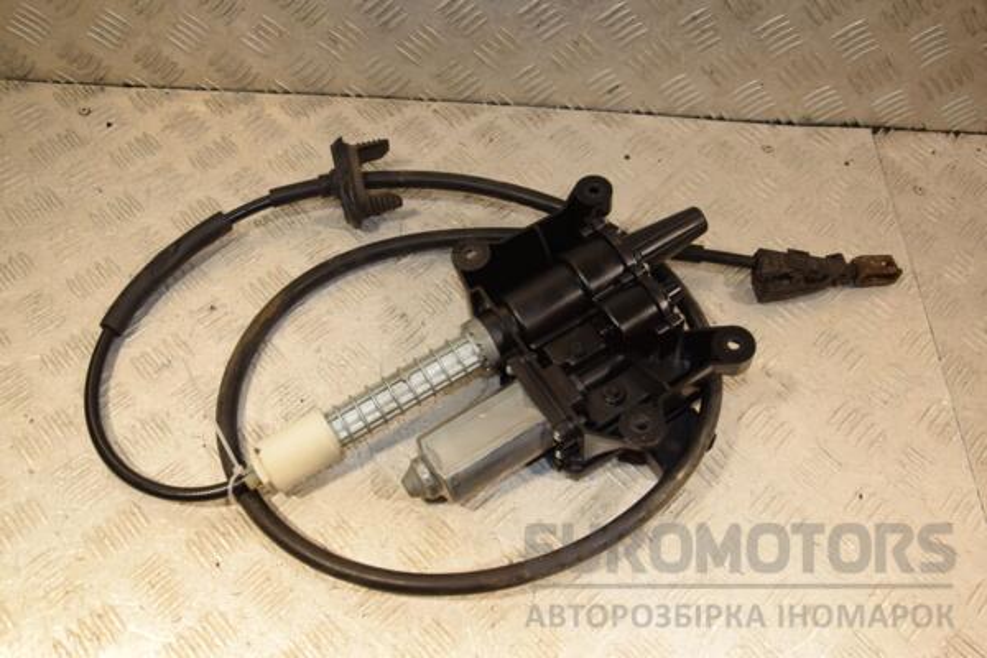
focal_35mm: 32
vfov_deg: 41.7
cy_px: 329
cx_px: 494
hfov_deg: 59.5
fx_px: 864
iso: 800
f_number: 5.6
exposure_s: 1/200
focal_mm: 21
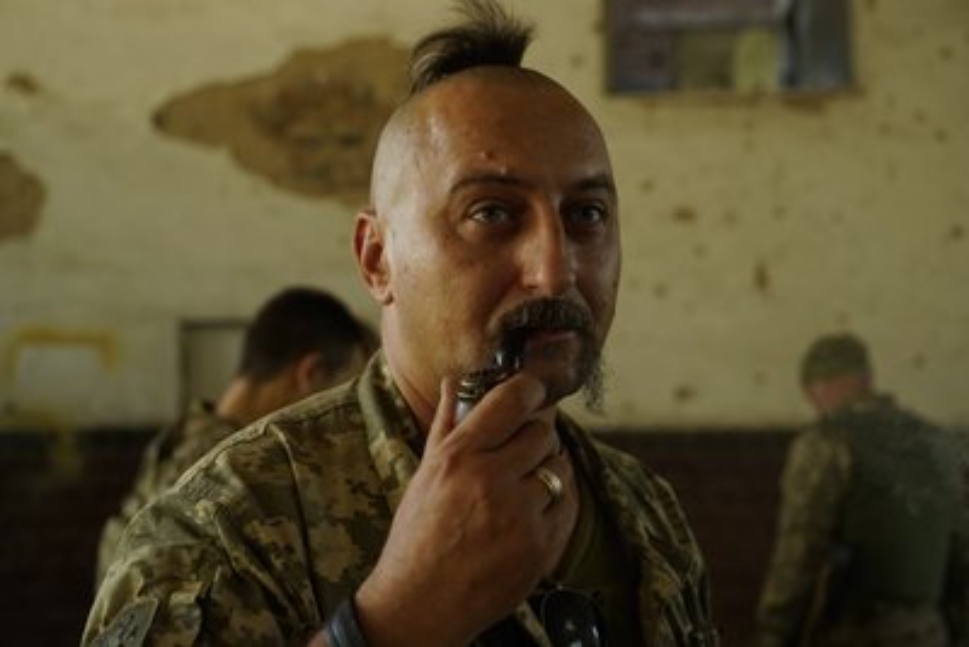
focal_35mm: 46
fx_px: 1239
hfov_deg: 42.7
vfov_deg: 29.3
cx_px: 484
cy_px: 324
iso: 640
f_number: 4.5
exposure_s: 1/125
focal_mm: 46
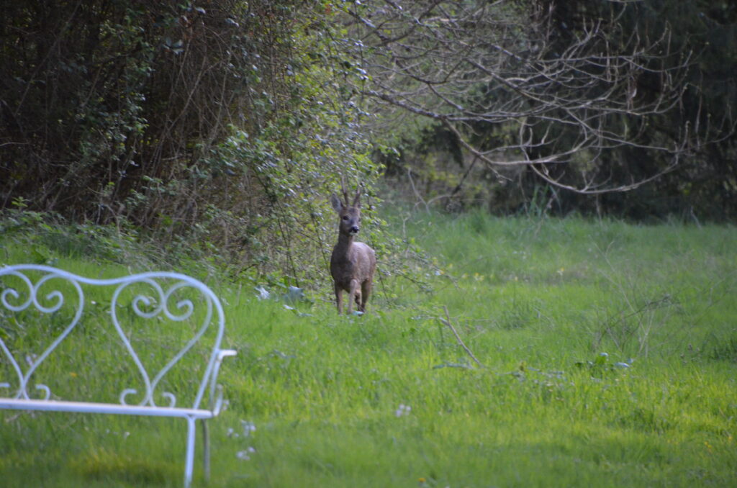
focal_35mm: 450
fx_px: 9192
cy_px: 244
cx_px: 368
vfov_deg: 3.0
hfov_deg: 4.6
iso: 3200
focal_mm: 300
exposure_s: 1/320
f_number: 6.3
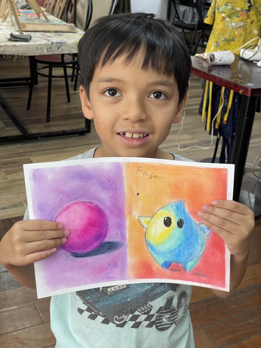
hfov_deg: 28.0
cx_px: 130
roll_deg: -2.7
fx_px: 523
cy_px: 174
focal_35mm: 52
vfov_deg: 36.8
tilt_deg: -23.7
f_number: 2
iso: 32
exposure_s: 1/100
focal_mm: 6
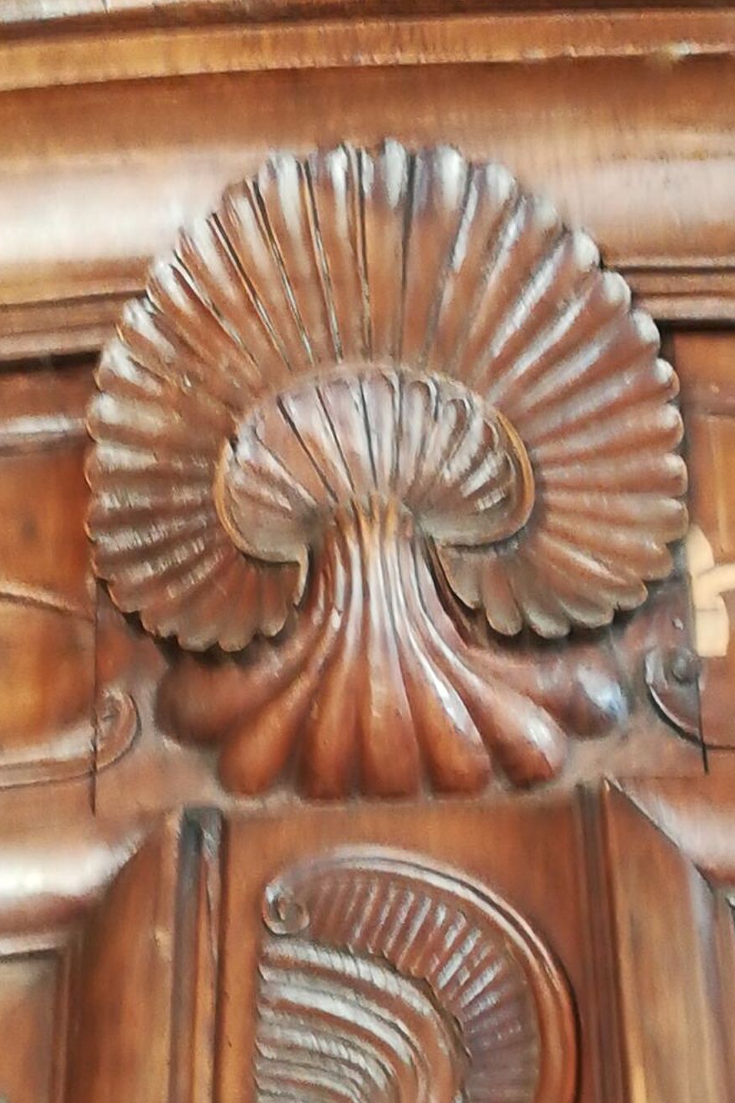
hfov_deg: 14.4
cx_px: 392
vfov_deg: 21.5
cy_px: 552
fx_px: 2910
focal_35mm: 95
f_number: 2.2
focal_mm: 3.83
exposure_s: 1/25
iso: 320
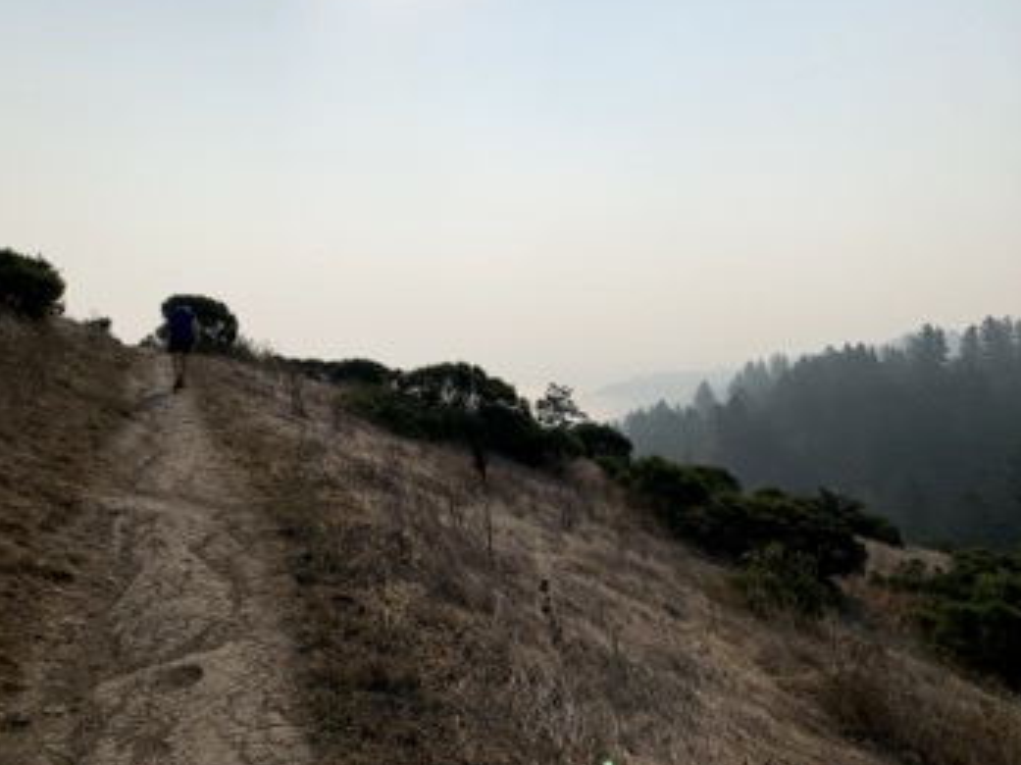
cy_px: 332
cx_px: 488
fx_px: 885
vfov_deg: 46.7
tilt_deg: -3.0
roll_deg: +2.3
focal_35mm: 30
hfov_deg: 60.0
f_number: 1.8
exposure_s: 1/15385
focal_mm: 4.25
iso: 25
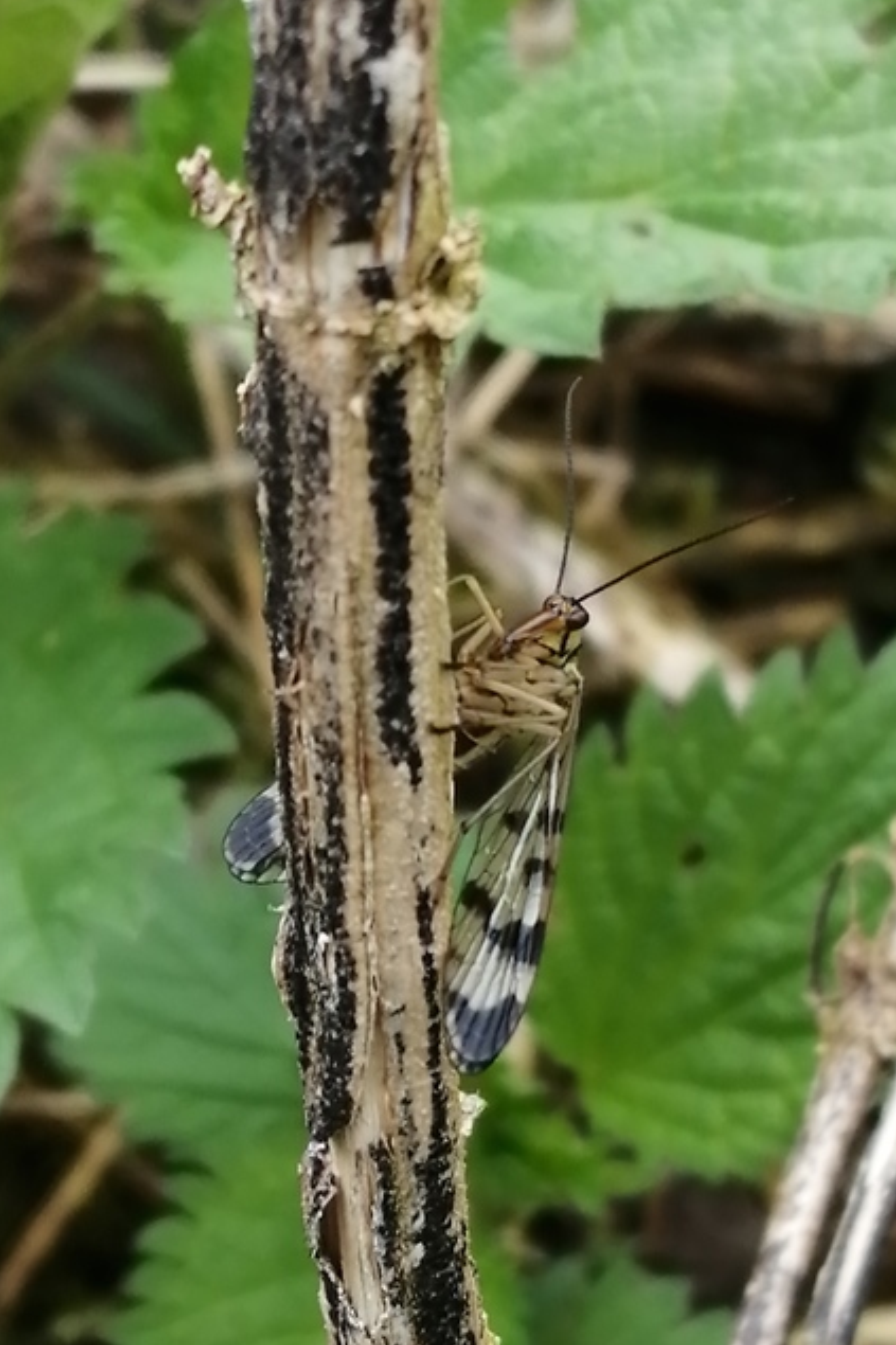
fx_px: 4071
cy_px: 671
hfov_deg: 12.6
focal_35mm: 109
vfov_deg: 18.8
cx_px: 483
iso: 50
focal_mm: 3.46
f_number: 1.8
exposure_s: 1/178
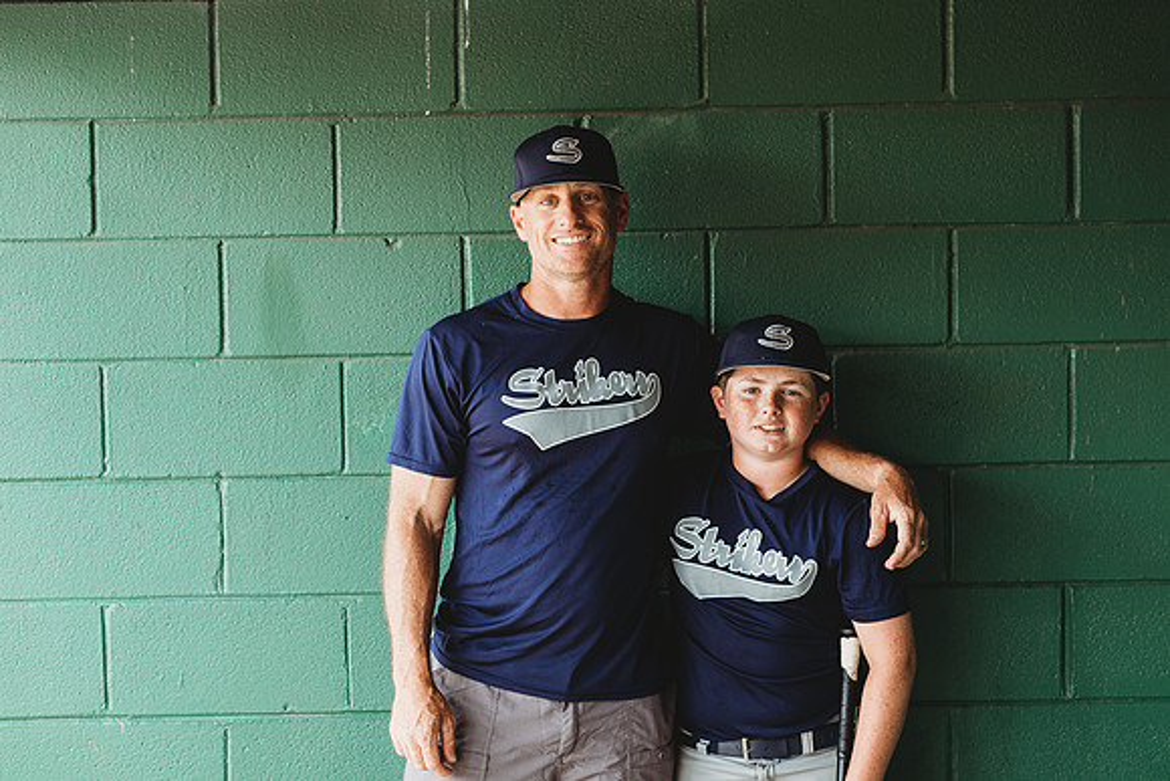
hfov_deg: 23.9
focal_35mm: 85
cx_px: 585
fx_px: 2763
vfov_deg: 16.1
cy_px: 390
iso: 100
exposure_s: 1/80
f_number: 2.8
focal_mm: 85
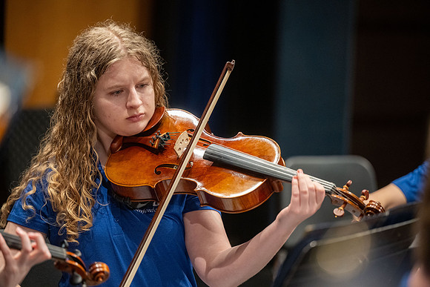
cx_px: 215
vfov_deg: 9.2
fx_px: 1792
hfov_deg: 13.7
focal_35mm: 150
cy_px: 144
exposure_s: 1/320
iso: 3200
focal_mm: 150
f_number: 2.8
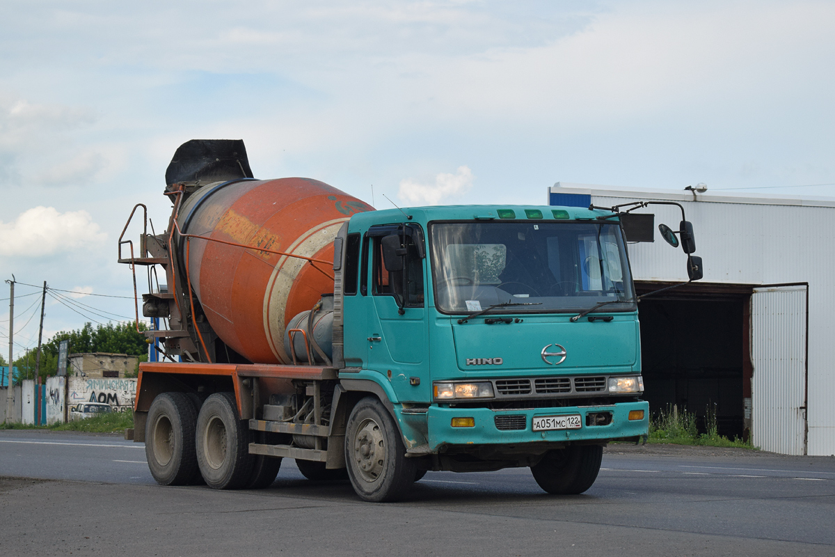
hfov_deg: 24.6
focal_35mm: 82
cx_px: 418
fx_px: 1913
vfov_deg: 16.6
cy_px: 278
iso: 400
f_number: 6.3
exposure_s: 1/1250
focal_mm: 55
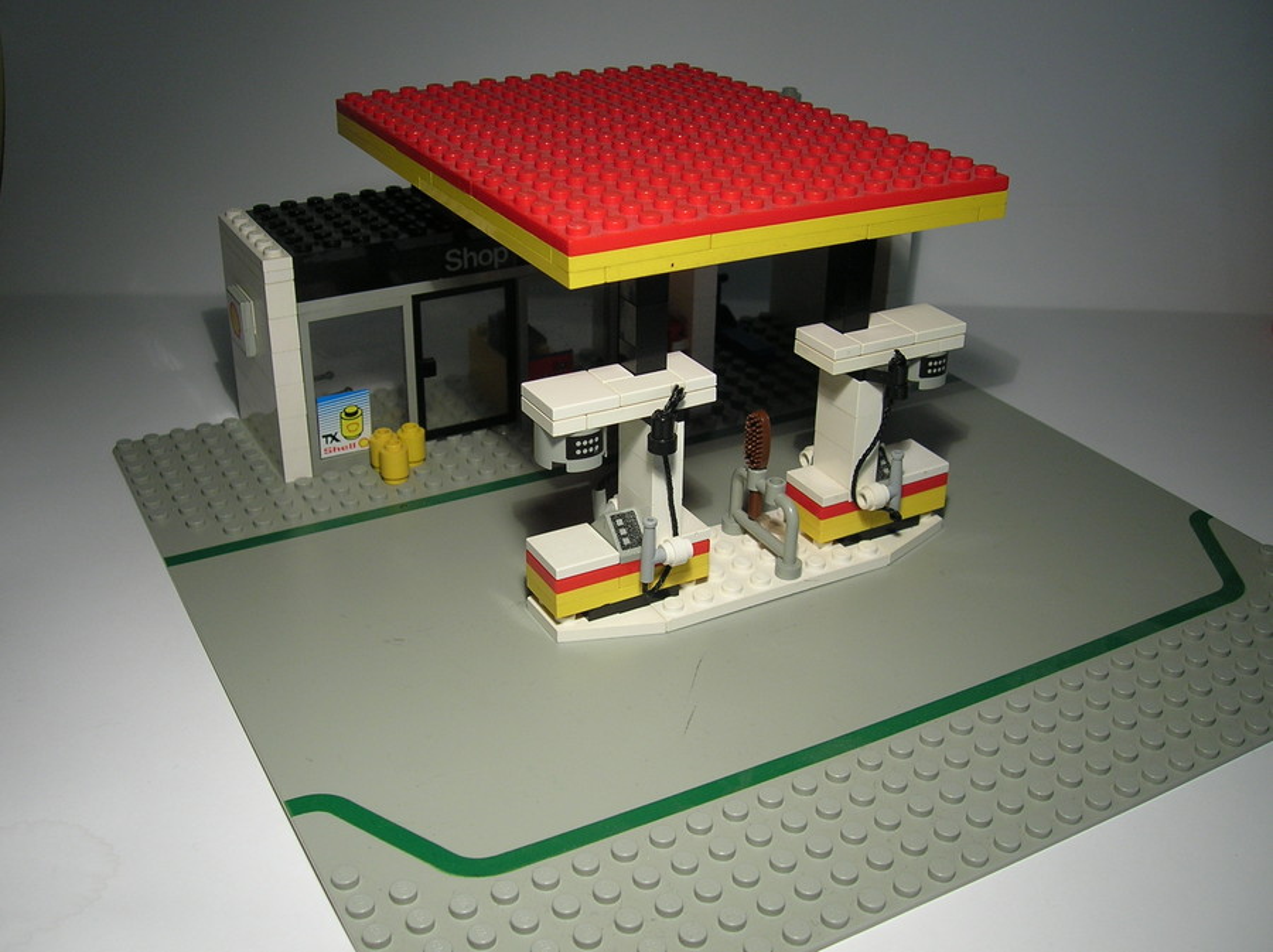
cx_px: 636
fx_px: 1322
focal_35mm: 36
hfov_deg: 51.4
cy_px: 476
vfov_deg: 39.6
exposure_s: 1/42.3
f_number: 2.9
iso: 50
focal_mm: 6
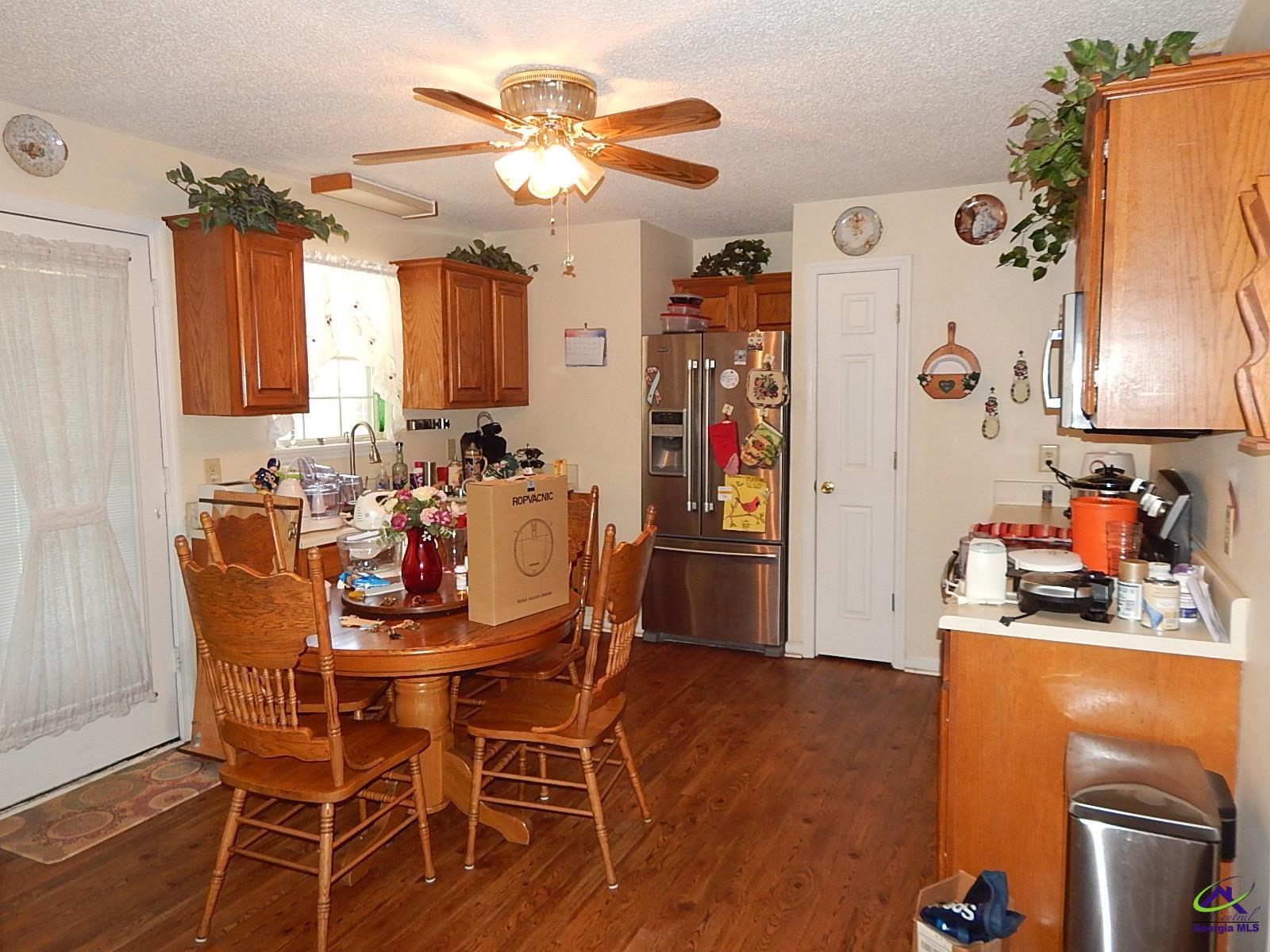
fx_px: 844
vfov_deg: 58.9
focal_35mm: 23
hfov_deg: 73.9
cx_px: 635
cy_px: 476
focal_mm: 4
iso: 200
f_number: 3
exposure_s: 1/30
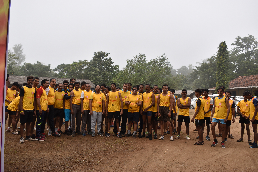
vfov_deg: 40.0
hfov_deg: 57.2
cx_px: 129
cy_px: 86
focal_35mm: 33
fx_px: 236
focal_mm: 22
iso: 100
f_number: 5.6
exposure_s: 1/160
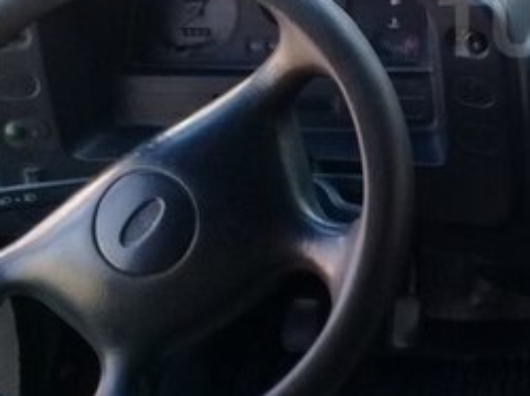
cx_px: 655
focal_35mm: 82
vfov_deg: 17.6
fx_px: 1254
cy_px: 24
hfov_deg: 21.9
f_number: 2.2
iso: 50
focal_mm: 3.3
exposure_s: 1/50
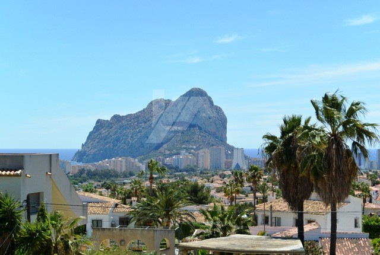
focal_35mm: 74
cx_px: 190
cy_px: 128
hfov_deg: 27.3
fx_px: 783
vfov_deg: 18.5
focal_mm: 27.5
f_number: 5.6
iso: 160
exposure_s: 1/500
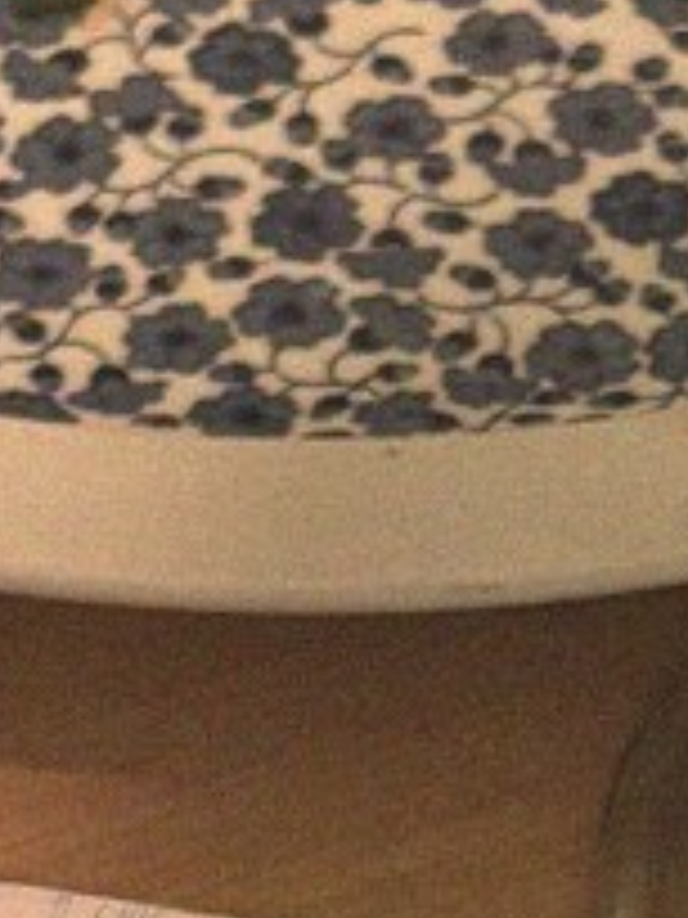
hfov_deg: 7.2
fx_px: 5406
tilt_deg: -52.4
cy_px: 1382
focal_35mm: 204
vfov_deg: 9.4
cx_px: 778
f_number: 1.6
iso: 500
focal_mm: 5.96
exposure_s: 1/33
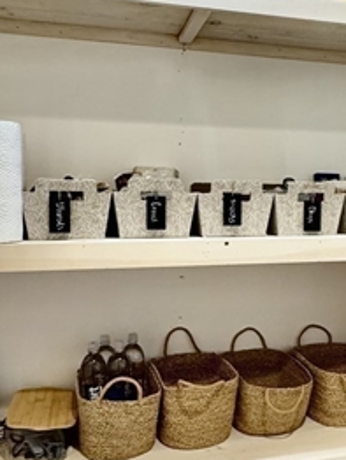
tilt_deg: -3.9
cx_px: 262
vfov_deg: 45.7
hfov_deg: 34.4
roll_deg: -0.1
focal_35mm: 41
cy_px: 226
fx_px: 546
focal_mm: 2.22
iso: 400
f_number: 2.2
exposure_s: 1/60
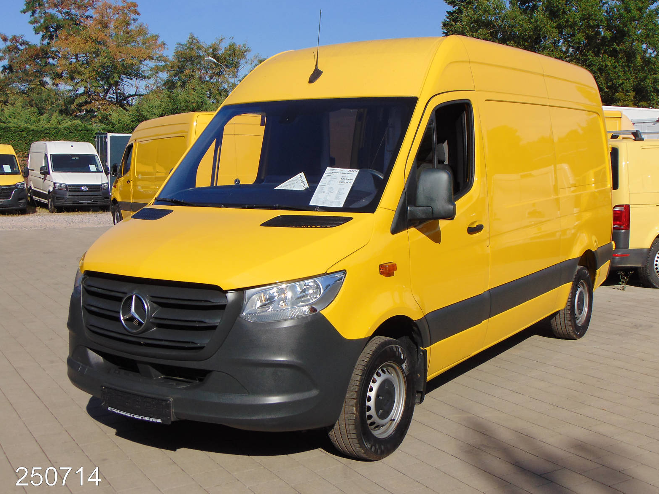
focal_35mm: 43
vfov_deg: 33.6
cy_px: 244
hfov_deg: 43.9
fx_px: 819
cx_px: 336
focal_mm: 7.6
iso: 80
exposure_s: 1/250
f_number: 8.7
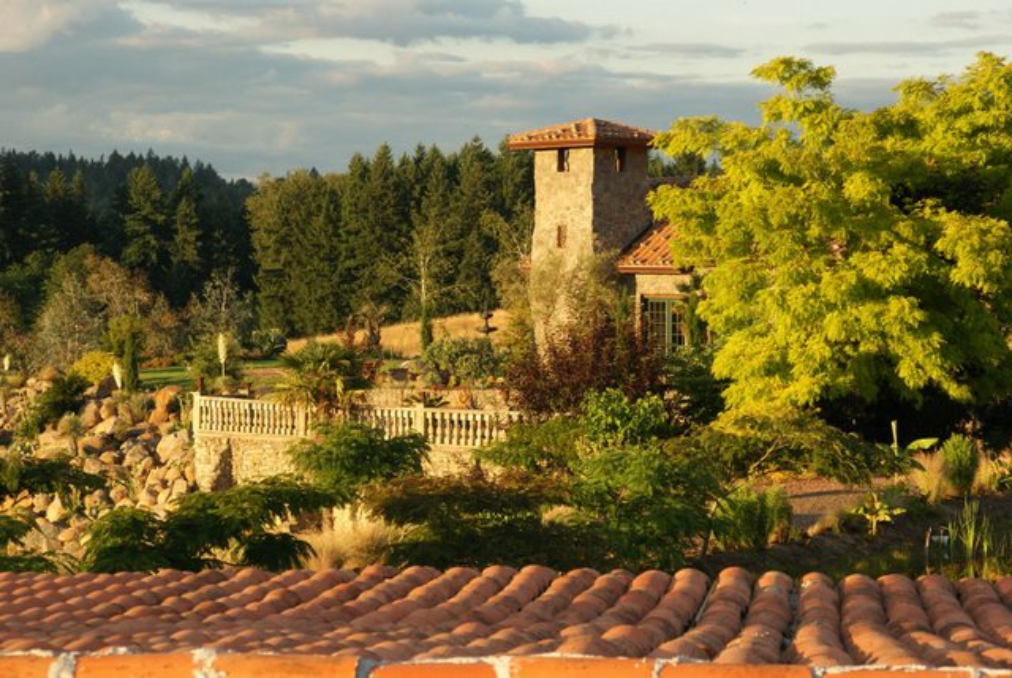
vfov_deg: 15.2
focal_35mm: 90
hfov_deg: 22.6
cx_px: 506
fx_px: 2534
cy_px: 339
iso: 400
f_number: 13
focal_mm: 60
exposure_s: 1/160
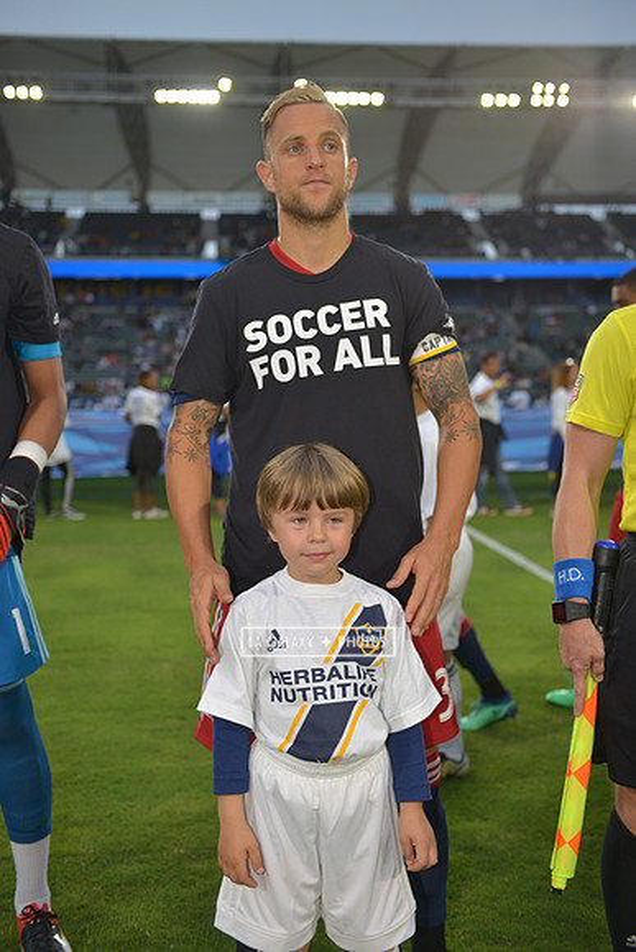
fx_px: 1006
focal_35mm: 38
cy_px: 476
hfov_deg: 35.1
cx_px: 318
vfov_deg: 50.7
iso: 250
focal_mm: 38
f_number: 2.8
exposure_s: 1/250
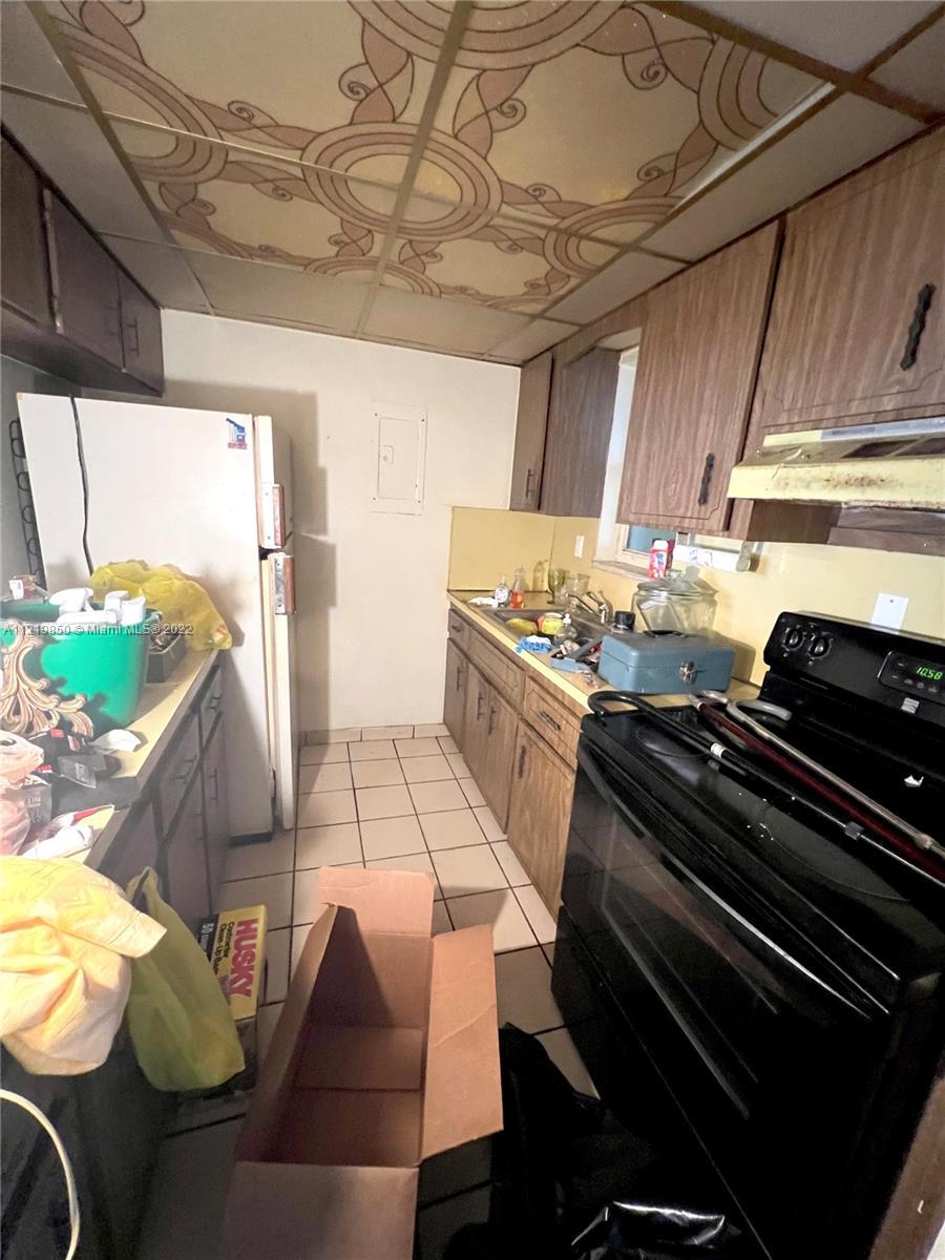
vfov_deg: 106.2
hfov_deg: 89.9
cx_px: 472
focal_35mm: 13
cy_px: 630
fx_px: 473
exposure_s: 1/40
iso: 800
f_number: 1.8
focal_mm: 1.57
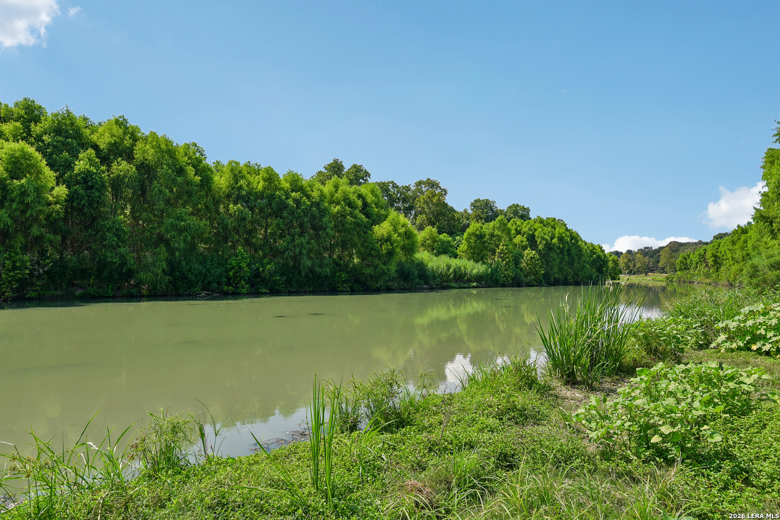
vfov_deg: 61.9
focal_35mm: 20
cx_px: 390
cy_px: 260
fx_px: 433
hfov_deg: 84.0
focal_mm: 20
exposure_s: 1/320
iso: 400
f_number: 8
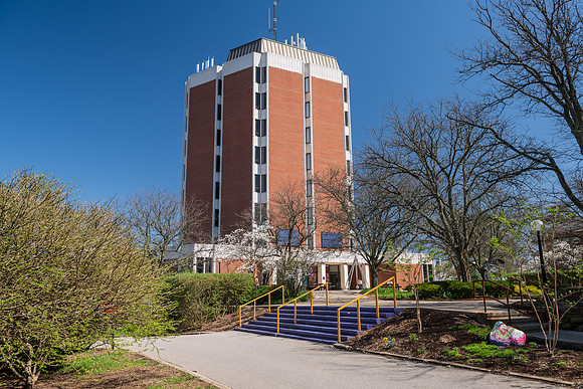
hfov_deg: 65.5
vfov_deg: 46.4
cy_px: 194
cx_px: 292
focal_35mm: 28
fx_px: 454
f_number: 6.3
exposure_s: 1/320
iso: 320
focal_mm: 28
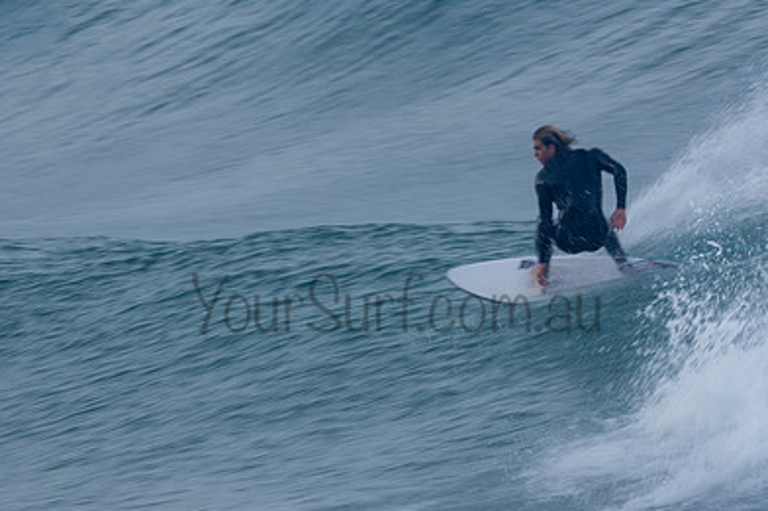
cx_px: 394
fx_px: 22731
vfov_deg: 1.3
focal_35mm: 1066
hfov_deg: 1.9
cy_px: 287
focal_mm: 480
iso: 100
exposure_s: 1/50
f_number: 14
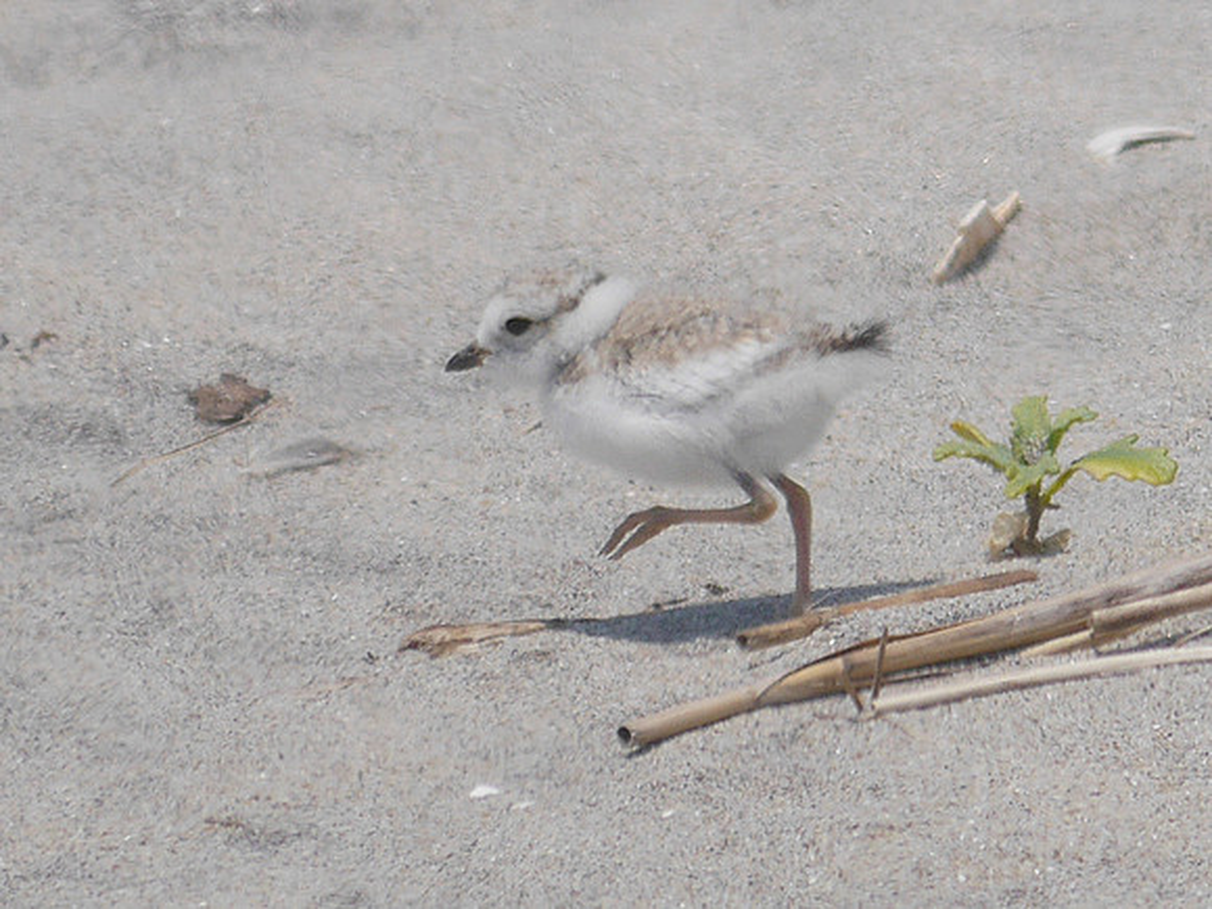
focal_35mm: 600
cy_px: 454
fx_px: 21008
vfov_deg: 2.5
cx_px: 606
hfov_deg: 3.3
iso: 200
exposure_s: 1/2500
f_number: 6.3
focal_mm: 300
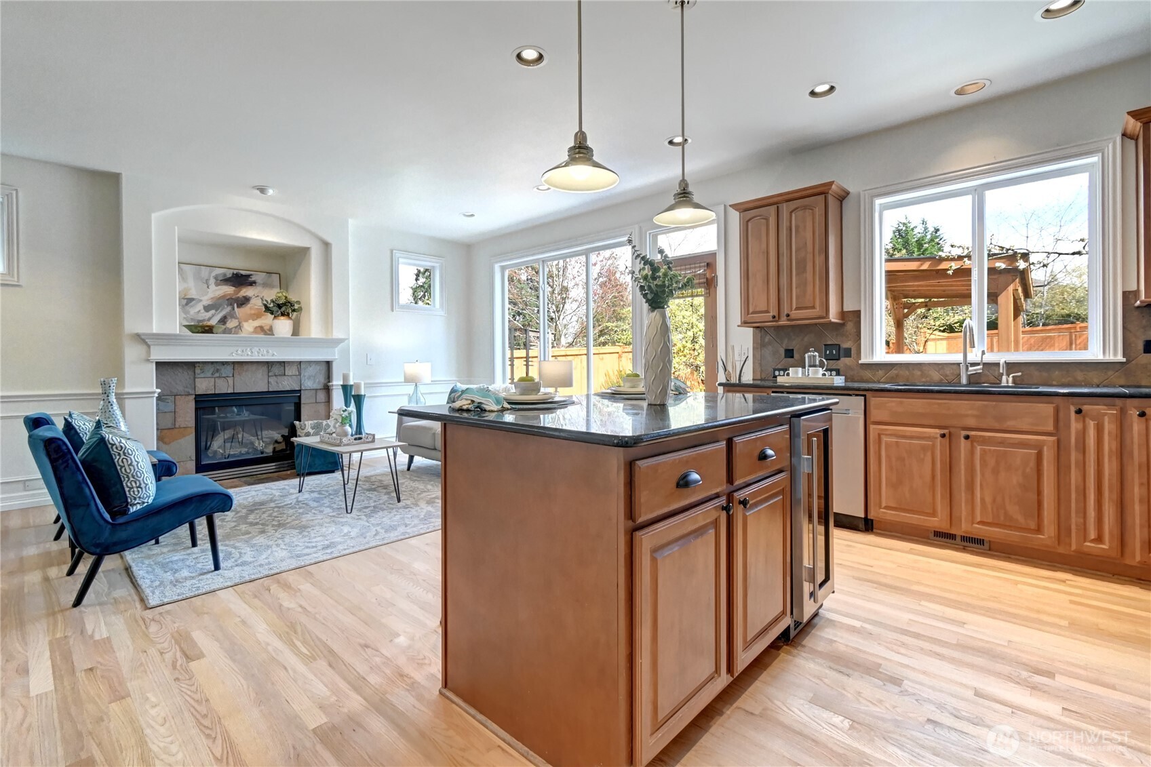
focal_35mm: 15
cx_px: 576
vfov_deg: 77.3
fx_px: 480
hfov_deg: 100.4
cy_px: 384
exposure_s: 1/10
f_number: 11
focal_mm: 10
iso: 3200
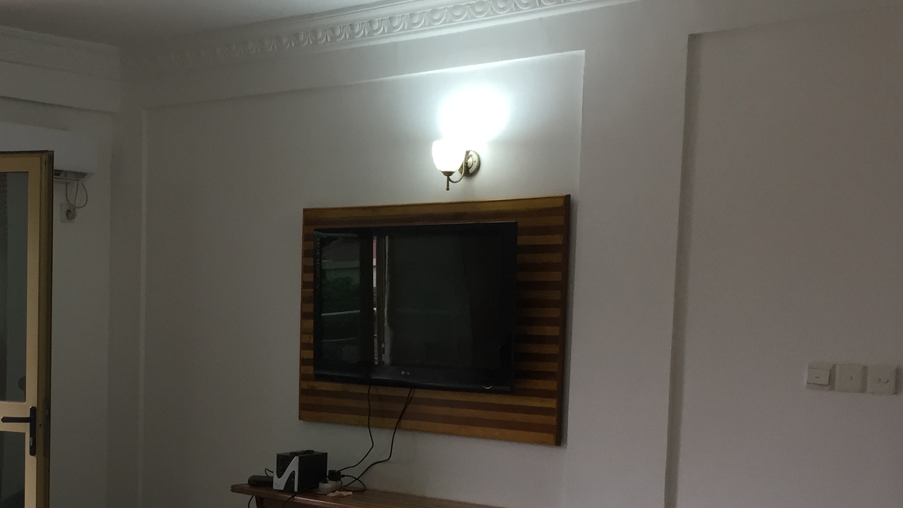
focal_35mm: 56
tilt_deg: -4.1
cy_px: 406
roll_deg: -1.8
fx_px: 1341
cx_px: 206
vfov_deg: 21.2
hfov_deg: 36.2
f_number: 2.2
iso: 32
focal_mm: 4.15
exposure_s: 1/33
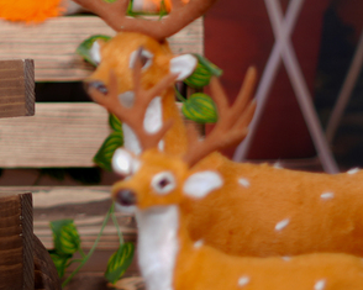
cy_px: -234
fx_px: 3007
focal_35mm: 280
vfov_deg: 5.4
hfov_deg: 6.6
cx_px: -436
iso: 50
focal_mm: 50
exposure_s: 1/160
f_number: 1.8
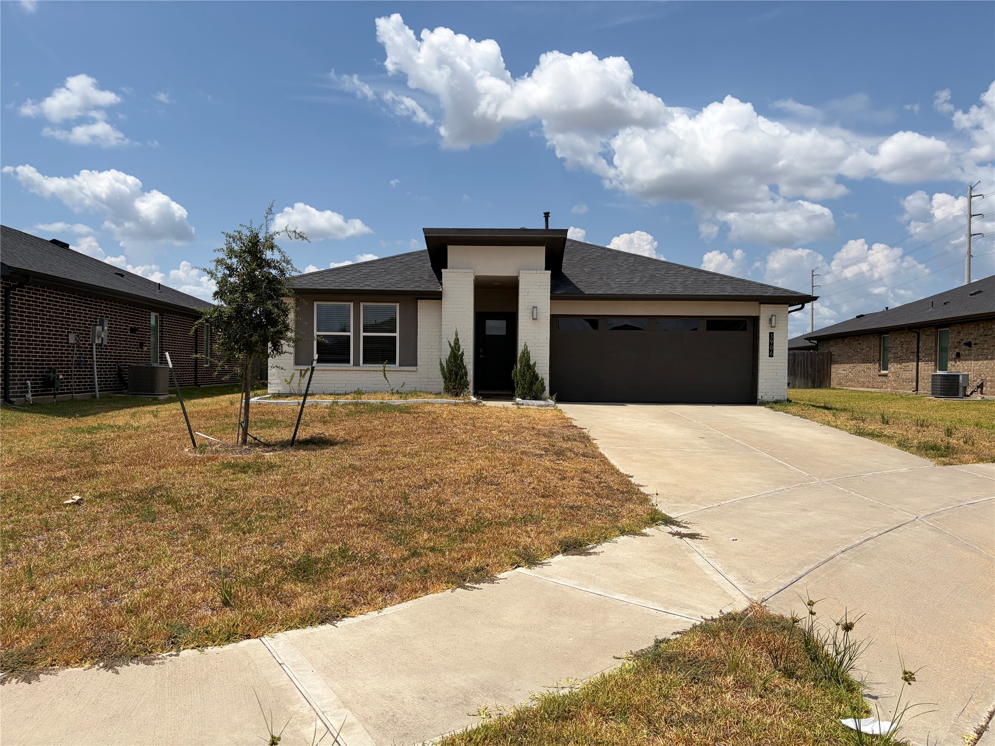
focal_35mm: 26
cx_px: 498
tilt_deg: -0.3
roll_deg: +0.0
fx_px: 747
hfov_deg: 67.3
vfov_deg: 53.1
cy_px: 373
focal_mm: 5.96
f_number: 1.6
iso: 50
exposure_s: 1/6993
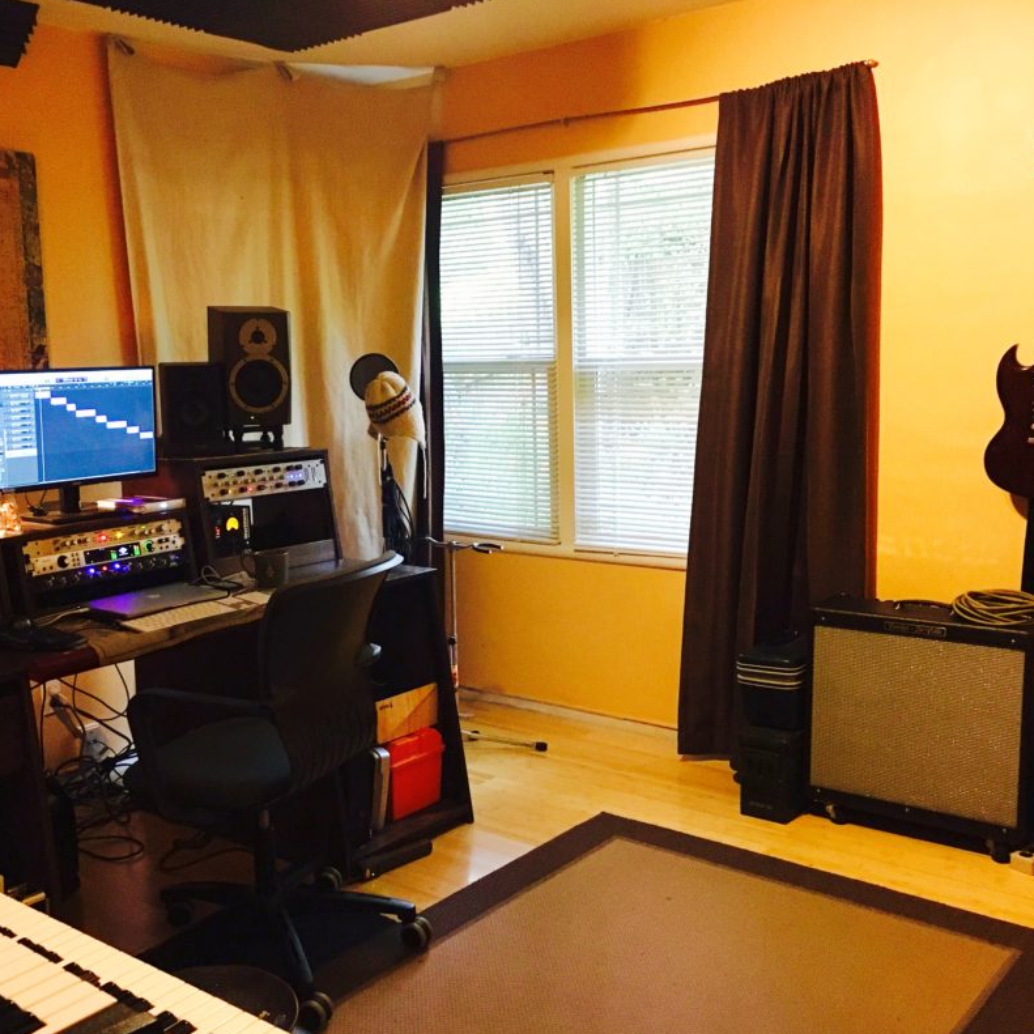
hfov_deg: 47.1
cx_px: 451
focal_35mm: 35
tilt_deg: -7.1
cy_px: 523
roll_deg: +1.6
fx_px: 1183
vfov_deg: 47.2
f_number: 2.2
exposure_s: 1/15
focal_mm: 4.15
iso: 250
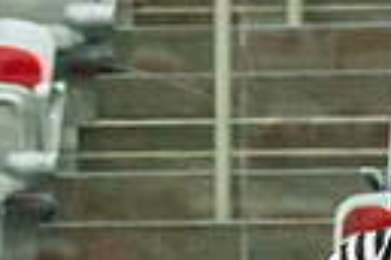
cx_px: -129
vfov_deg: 1.2
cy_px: 658
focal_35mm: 1119
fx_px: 12153
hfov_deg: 1.8
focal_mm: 200
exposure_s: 1/1250
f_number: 2.8
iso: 3200
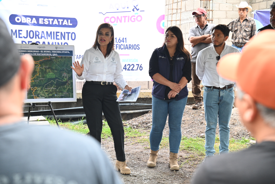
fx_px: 626
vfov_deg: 16.7
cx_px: 138
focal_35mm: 82
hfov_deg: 24.8
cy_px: 92
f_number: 5.6
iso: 2000
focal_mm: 82
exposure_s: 1/200
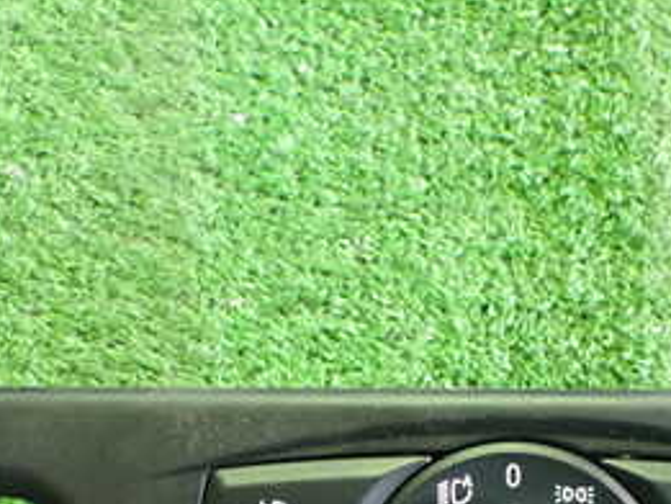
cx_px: 455
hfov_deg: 27.9
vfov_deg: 20.6
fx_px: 1338
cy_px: 507
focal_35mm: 69
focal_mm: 5.4
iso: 1250
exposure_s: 1/30
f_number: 2.3
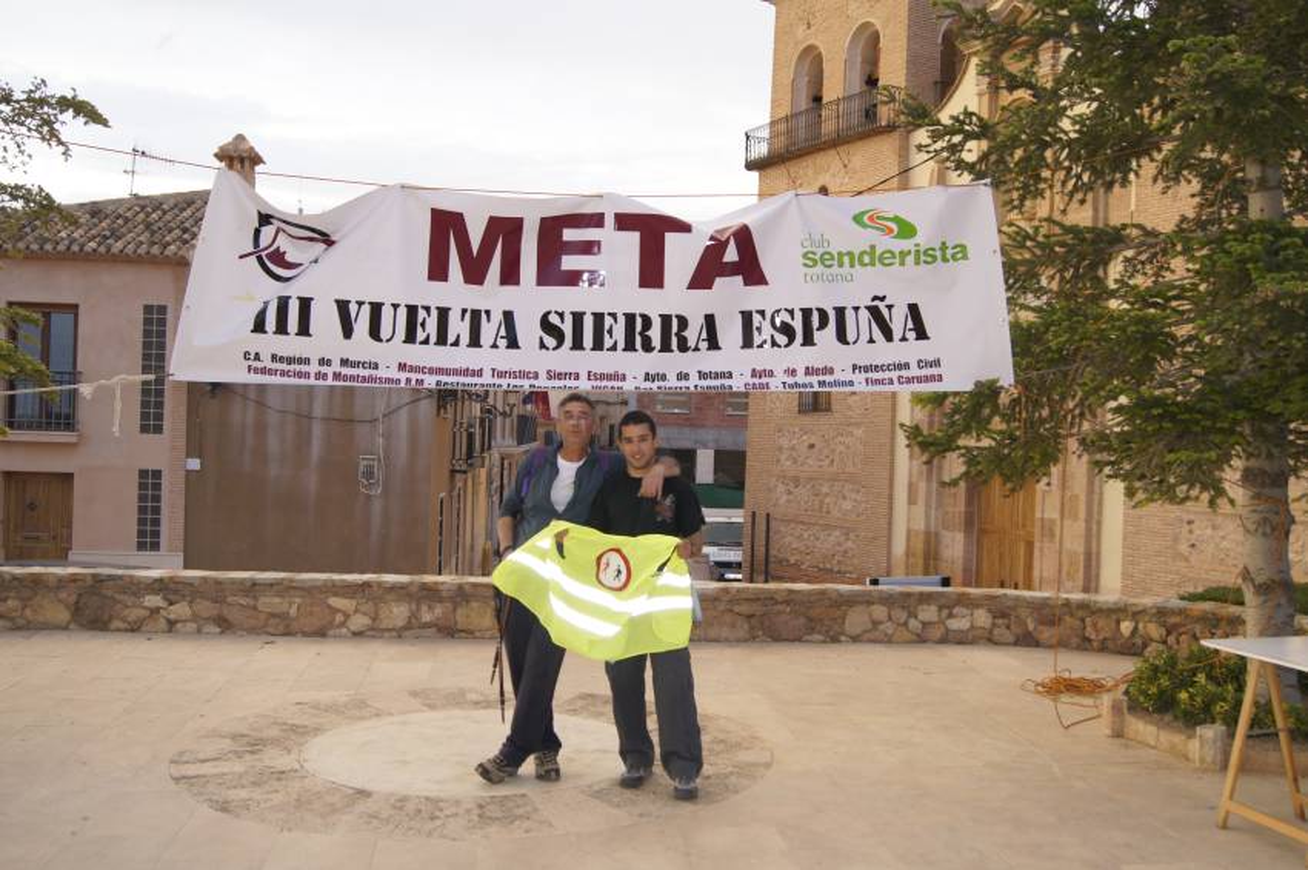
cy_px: 435
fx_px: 1307
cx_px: 654
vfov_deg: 36.8
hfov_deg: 53.2
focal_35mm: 36
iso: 400
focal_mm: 24
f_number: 4
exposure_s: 1/80
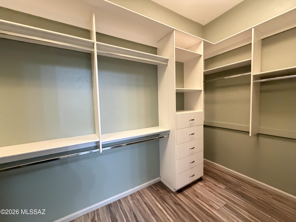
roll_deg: +1.8
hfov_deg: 102.1
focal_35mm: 14
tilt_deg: -3.6
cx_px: 148
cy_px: 111
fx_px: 120
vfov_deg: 85.7
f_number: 2.2
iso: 1250
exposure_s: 1/60
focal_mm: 2.22
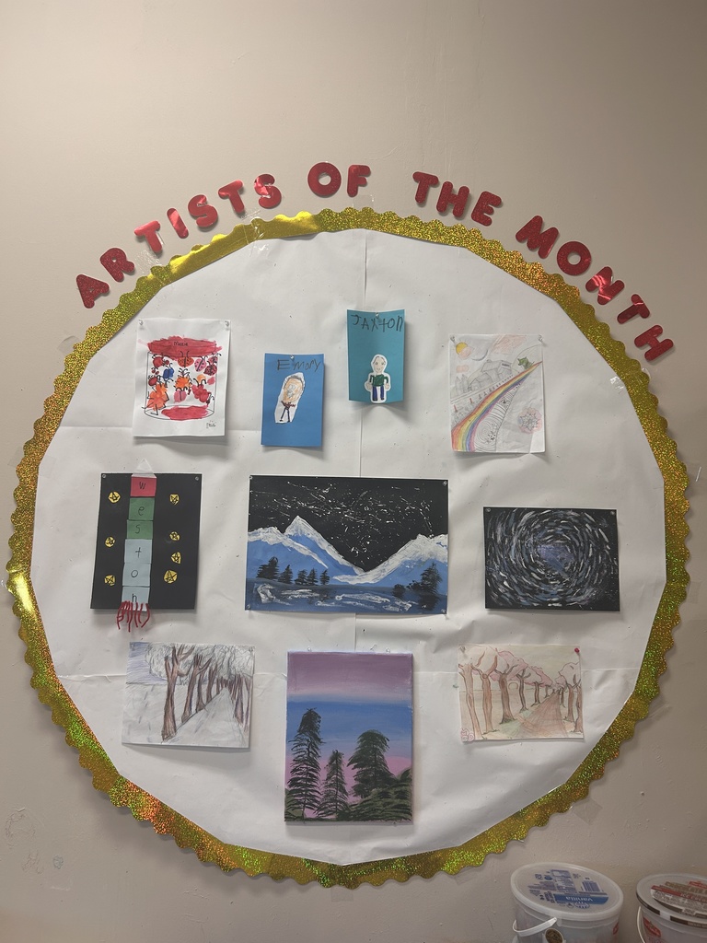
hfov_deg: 53.1
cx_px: 354
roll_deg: -1.1
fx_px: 708
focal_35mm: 26
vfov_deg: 67.3
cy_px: 472
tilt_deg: +4.9
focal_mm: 5.7
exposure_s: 1/120
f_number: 1.5
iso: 80
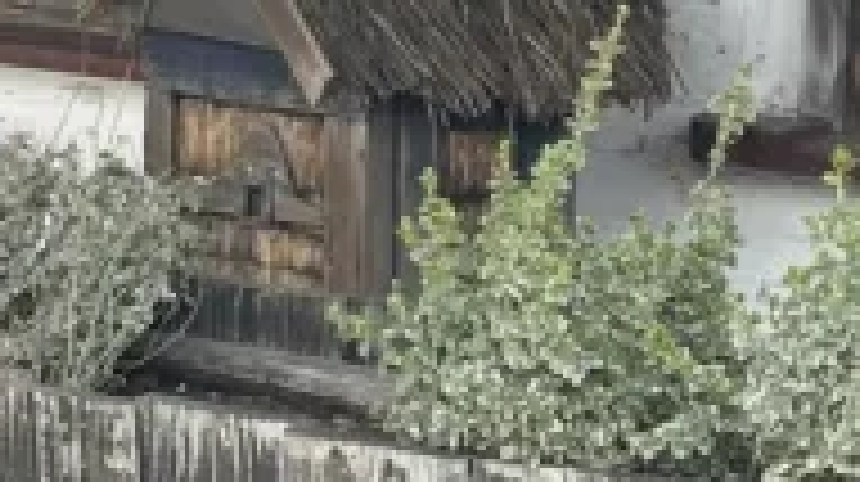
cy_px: -54
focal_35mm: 152
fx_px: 3463
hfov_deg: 13.4
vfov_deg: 7.9
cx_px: -378
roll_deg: +0.7
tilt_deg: -4.8
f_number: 1.6
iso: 50
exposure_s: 1/751
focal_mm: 5.1
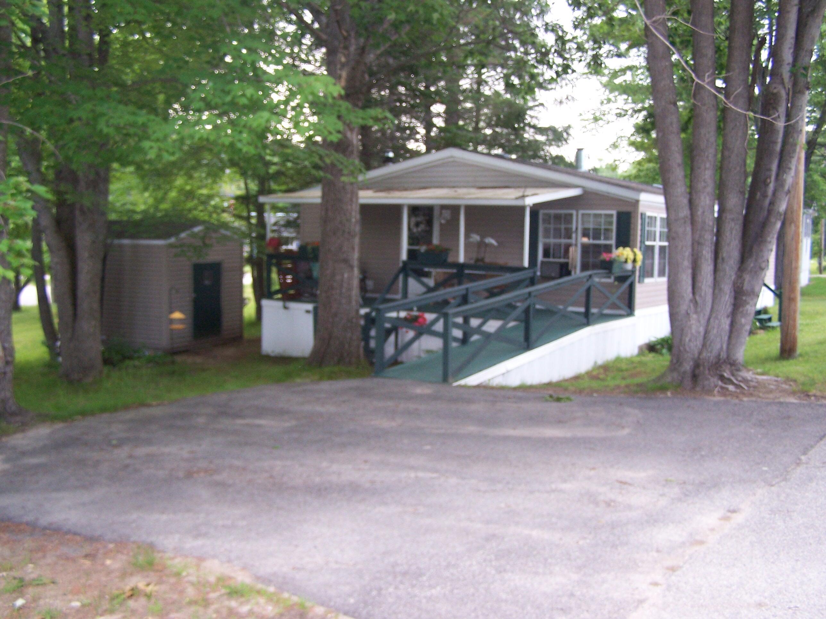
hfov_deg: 49.0
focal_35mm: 38
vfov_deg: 37.7
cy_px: 310
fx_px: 907
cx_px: 413
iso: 140
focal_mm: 6.3
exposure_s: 1/90
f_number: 2.8
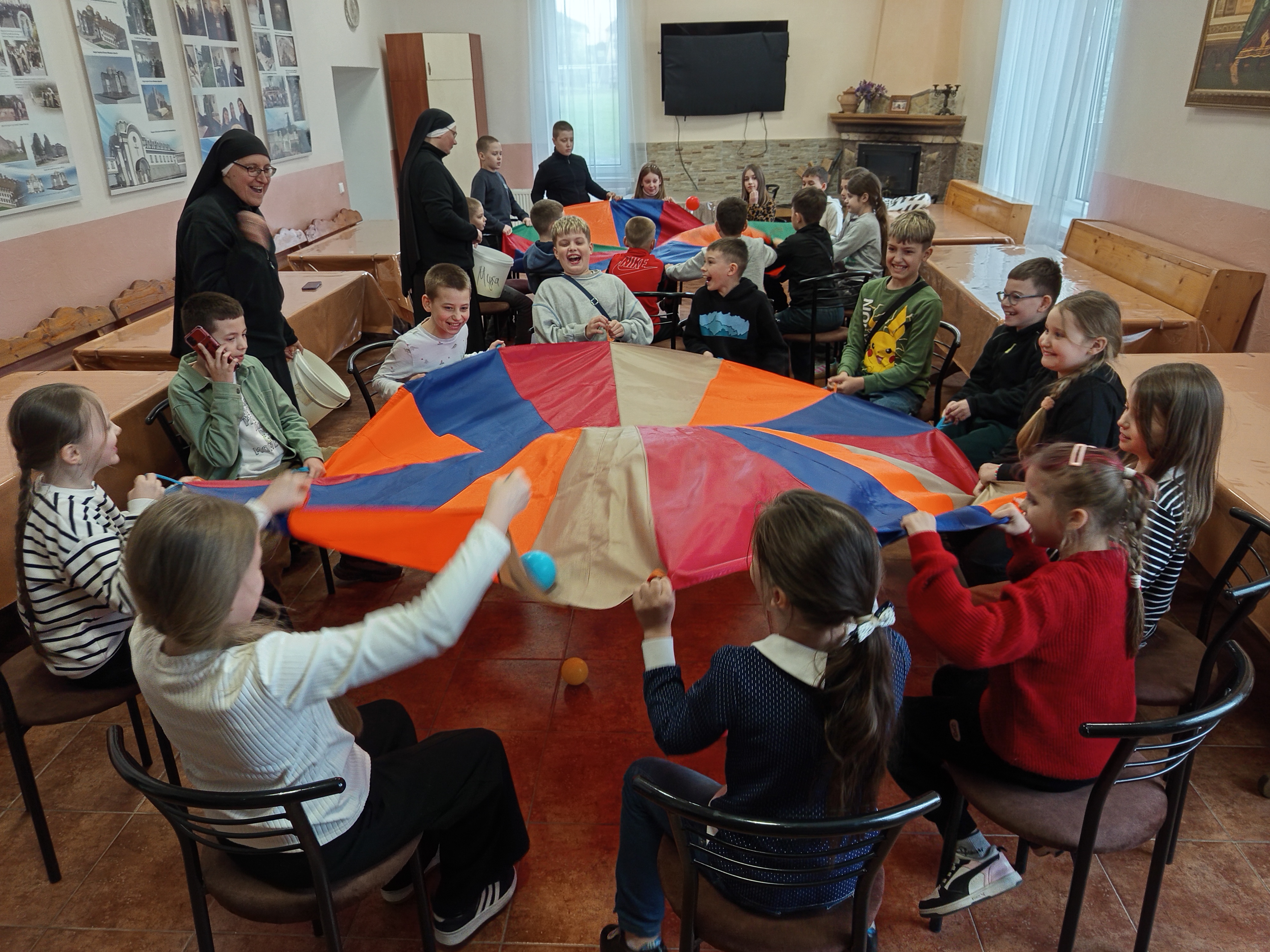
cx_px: 635
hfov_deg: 71.6
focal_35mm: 24
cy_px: 476
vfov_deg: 56.8
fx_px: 881
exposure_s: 1/50
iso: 428
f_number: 1.7
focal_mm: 5.24
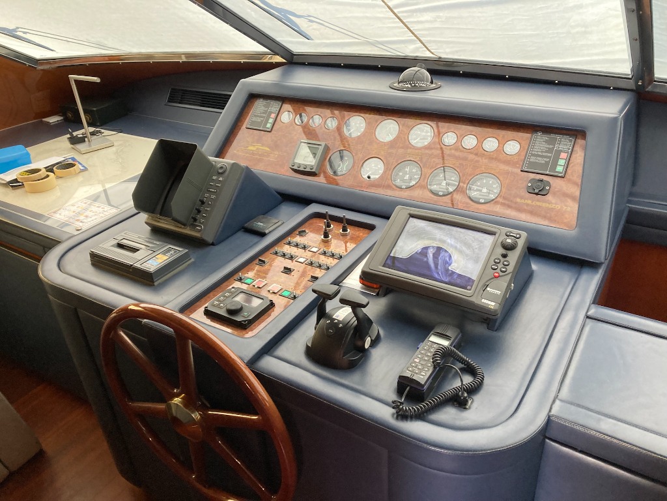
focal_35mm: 28
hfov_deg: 63.4
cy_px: 250
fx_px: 540
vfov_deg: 49.7
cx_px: 334
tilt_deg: -30.5
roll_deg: +3.6
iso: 200
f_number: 1.8
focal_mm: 3.99
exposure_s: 1/60
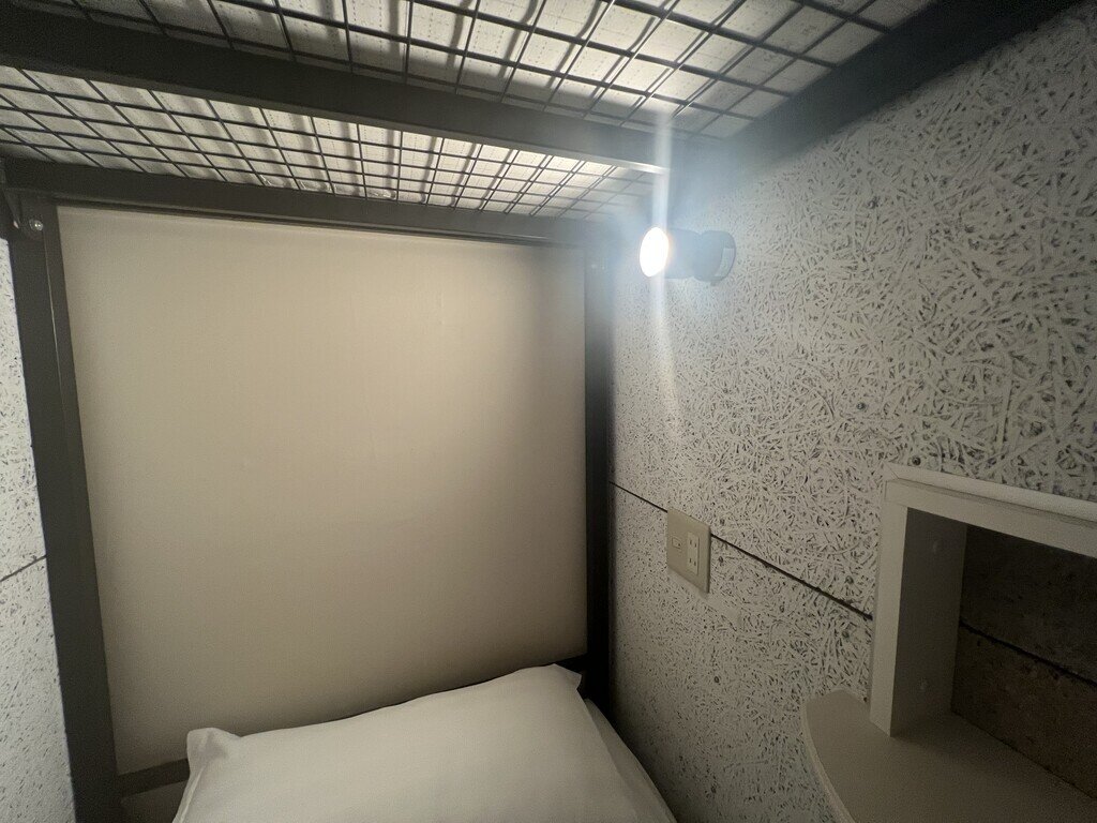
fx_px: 412
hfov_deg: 106.2
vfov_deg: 89.9
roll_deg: +1.8
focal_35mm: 13
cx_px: 548
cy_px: 412
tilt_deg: -5.9
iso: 200
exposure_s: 1/50
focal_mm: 1.57
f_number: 1.8
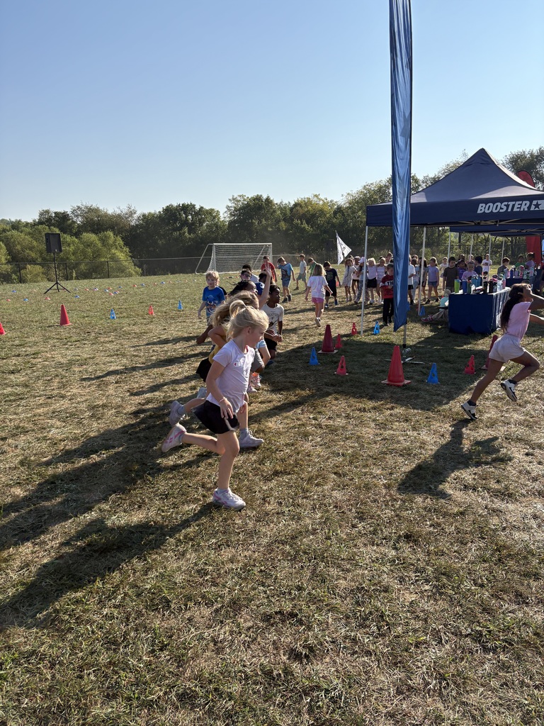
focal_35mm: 26
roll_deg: -0.6
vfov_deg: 67.3
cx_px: 272
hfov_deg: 53.1
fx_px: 545
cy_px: 363
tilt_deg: -12.3
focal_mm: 5.96
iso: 50
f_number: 1.6
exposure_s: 1/3623
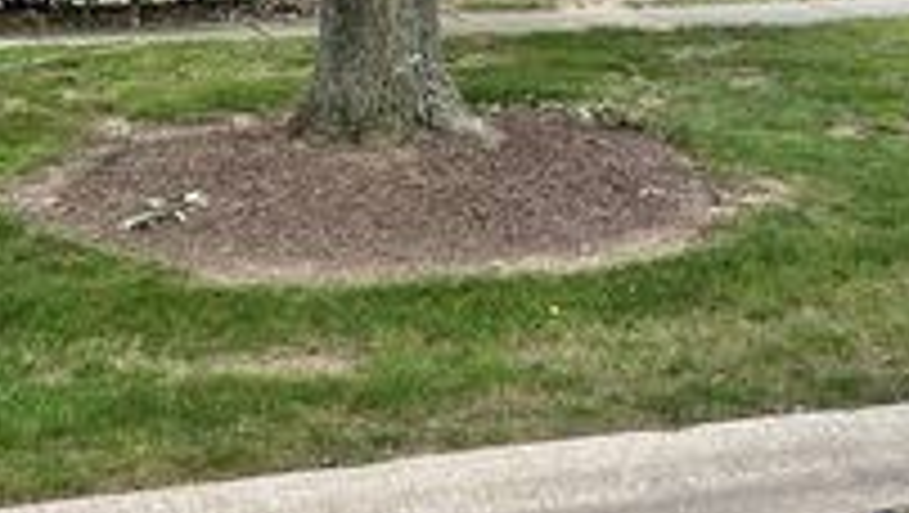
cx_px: 468
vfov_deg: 16.6
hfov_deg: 30.1
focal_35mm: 70
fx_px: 1689
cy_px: -83
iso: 125
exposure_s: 1/102
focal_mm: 4.2
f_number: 1.6
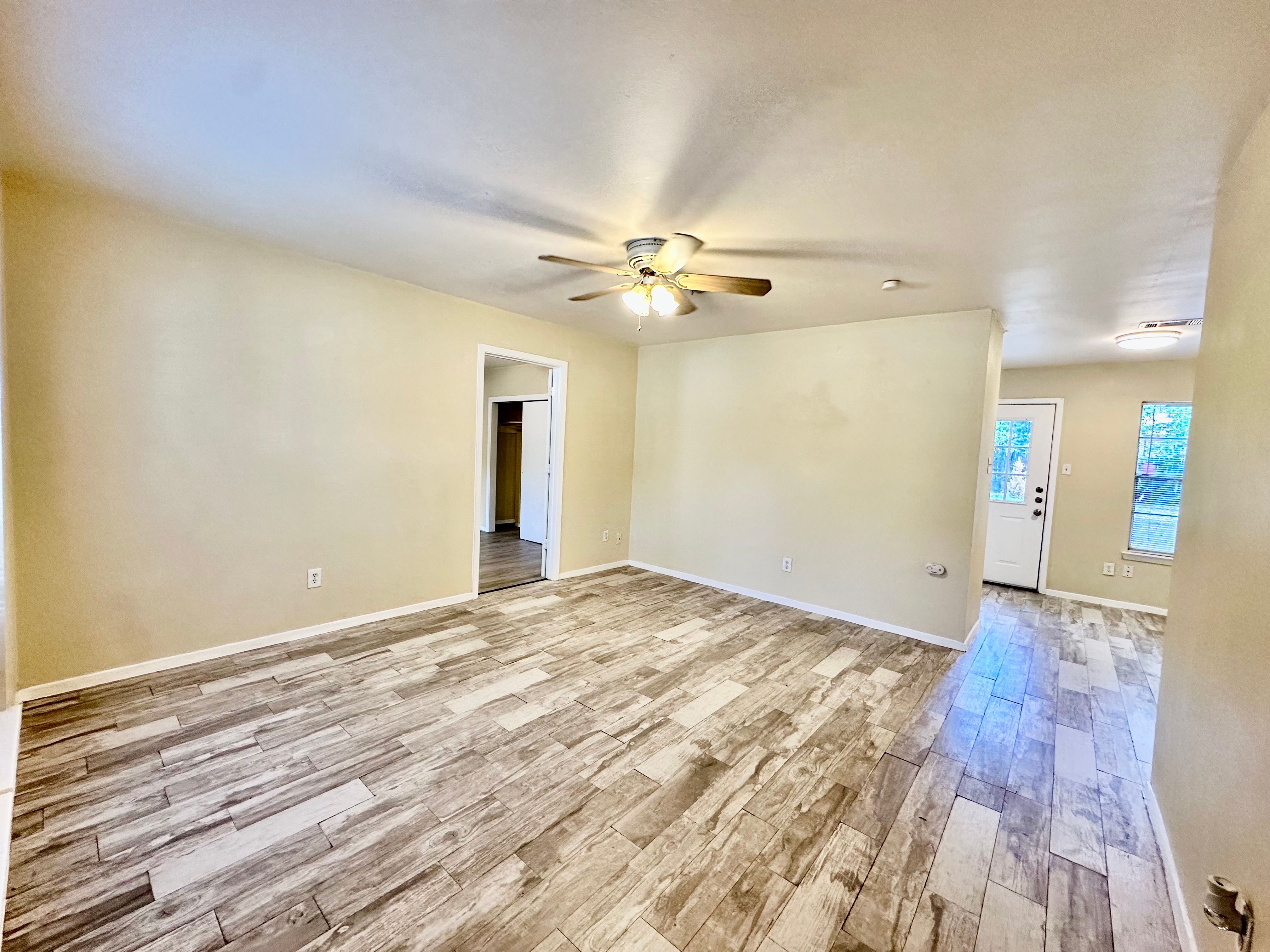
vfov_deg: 85.7
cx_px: 635
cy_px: 476
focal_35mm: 14
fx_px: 514
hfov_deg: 102.1
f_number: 2.2
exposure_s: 1/120
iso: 250
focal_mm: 2.22
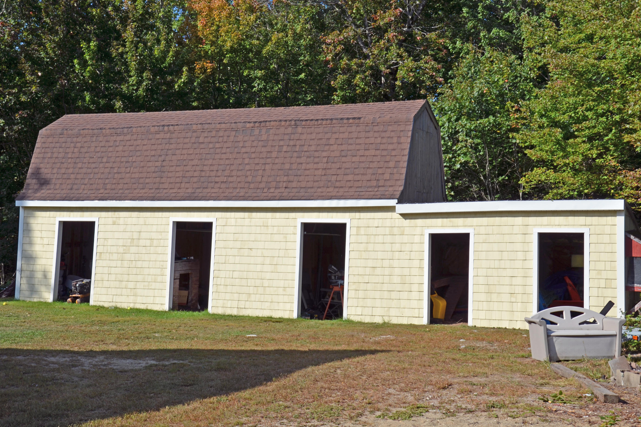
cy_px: 219
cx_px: 328
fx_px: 926
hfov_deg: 38.2
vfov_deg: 26.0
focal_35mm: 52
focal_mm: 32
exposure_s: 1/320
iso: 100
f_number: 9
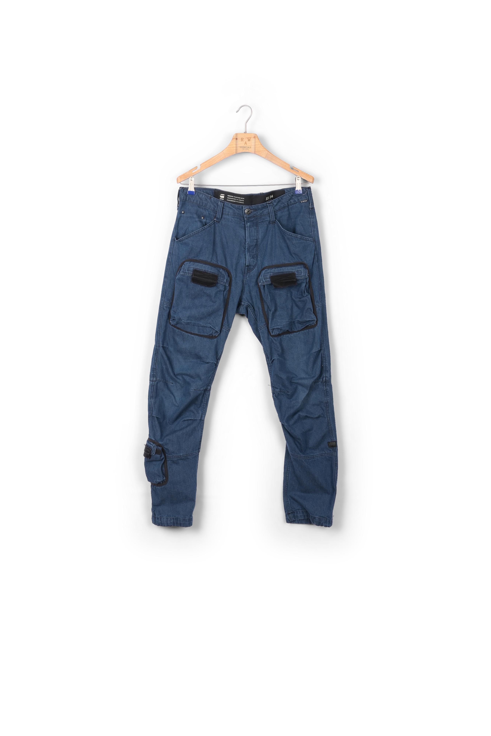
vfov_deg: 50.7
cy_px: 368
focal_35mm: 38
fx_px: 777
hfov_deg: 35.0
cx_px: 246
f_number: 11
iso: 100
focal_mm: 38
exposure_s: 1/200
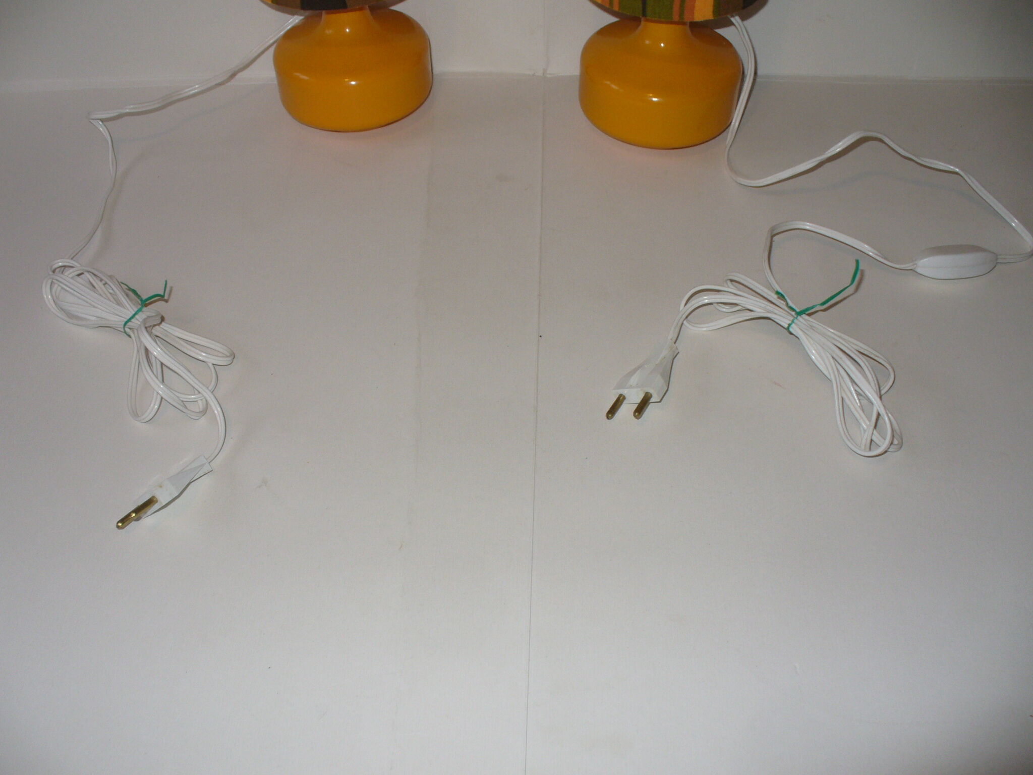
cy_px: 388
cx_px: 516
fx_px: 1104
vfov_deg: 38.7
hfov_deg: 50.1
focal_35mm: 37
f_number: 2.8
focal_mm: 6.1
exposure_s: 1/30
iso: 100
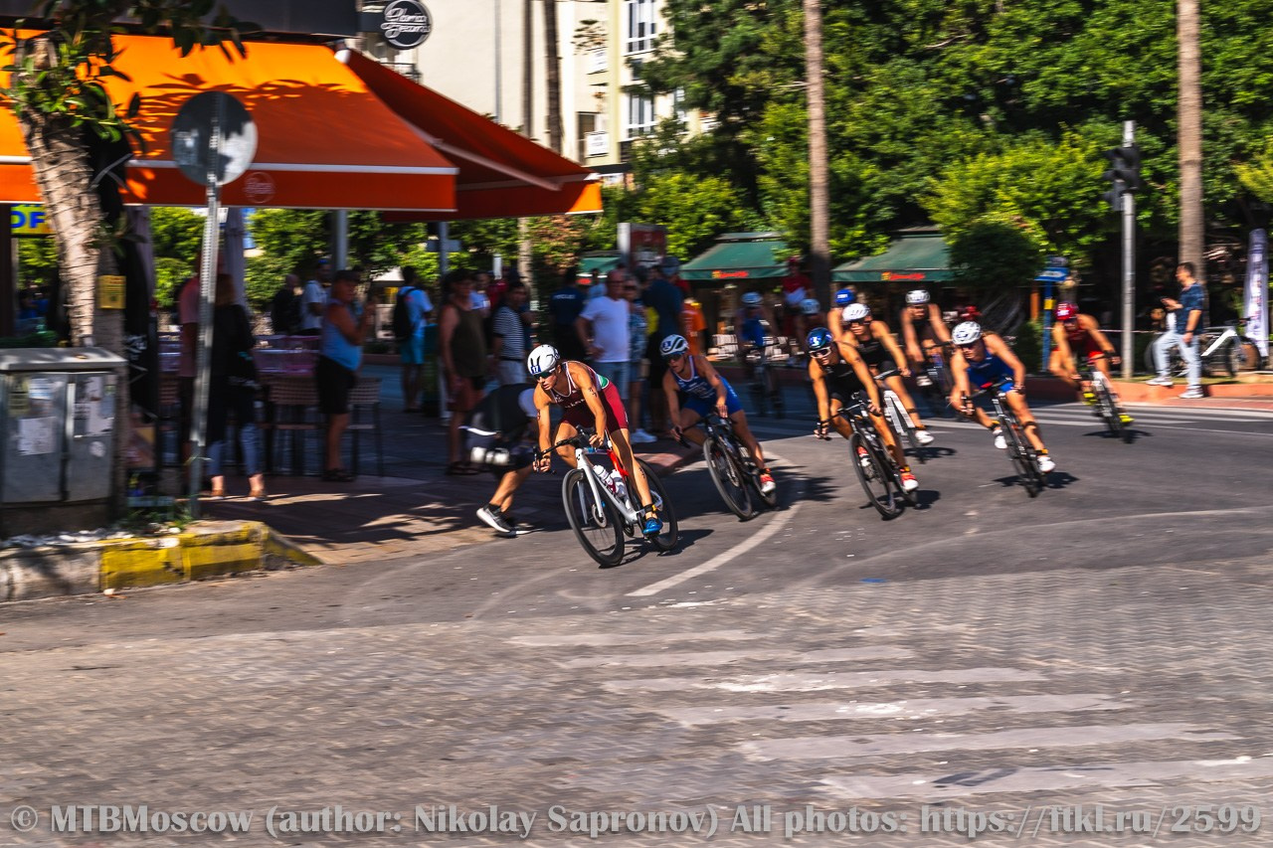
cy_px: 424
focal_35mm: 86
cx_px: 636
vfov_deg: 15.9
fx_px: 3040
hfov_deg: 23.6
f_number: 11
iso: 32
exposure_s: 1/100
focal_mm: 86
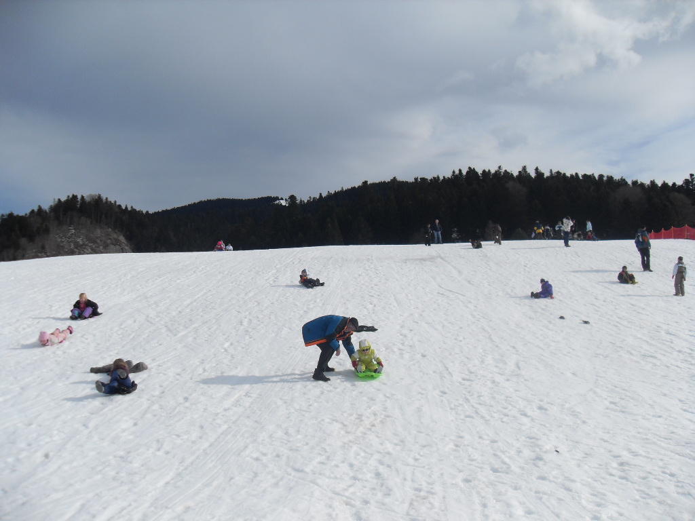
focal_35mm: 34
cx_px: 348
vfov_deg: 41.8
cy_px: 260
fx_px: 683
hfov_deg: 54.0
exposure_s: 1/500
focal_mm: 6.3
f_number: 7
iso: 80
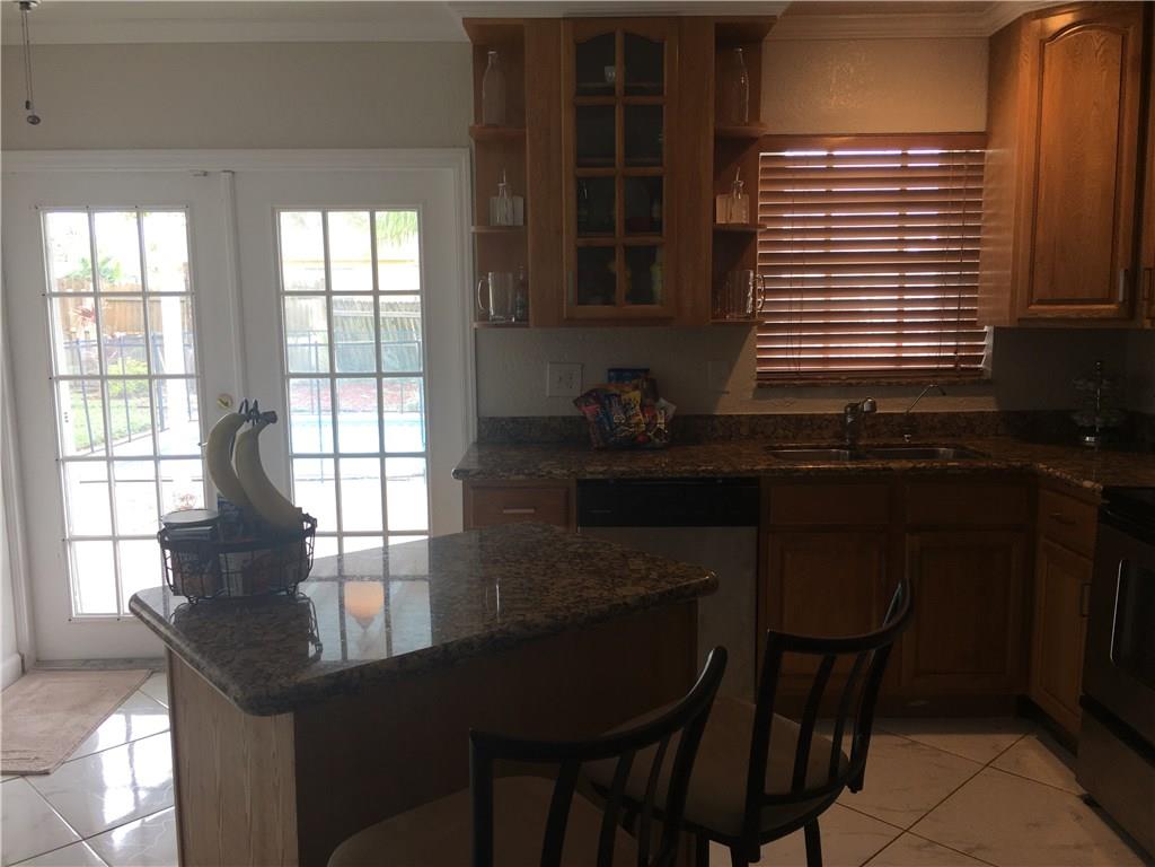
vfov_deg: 48.2
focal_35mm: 29
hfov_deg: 61.7
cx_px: 578
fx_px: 968
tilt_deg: -6.6
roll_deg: +1.1
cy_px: 434
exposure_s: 1/50
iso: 32
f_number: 2.2
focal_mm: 4.15
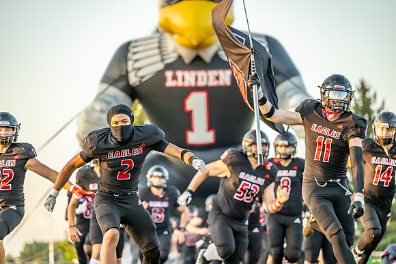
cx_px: 198
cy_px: 132
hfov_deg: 14.2
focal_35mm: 145
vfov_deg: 9.5
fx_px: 1595
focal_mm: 145
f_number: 2.8
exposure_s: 1/1000
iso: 640
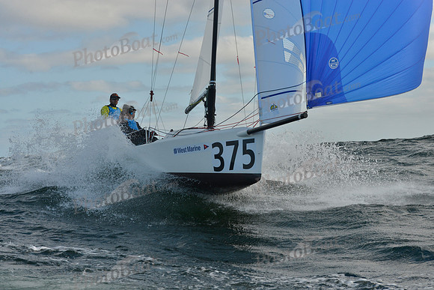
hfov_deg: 28.8
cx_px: 217
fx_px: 844
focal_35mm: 70
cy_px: 145
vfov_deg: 19.5
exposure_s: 1/1000
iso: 400
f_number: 10
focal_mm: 70
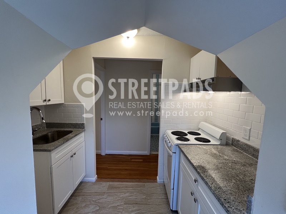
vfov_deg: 89.9
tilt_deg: -6.5
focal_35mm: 13
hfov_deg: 106.2
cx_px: 143
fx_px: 107
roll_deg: -1.5
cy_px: 107
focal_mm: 1.57
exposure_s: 1/120
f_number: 1.8
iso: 160
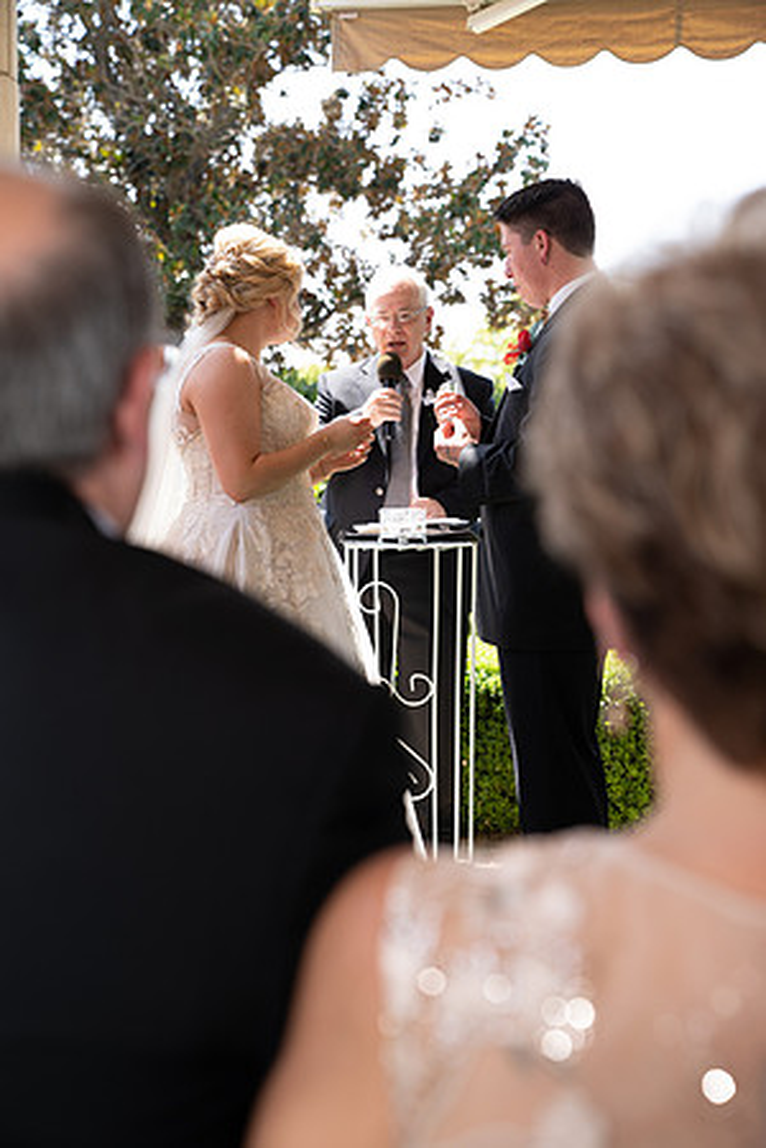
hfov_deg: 25.1
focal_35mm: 54
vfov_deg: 36.9
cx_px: 383
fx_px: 1723
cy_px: 574
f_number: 3.5
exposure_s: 1/250
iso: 200
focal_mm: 54
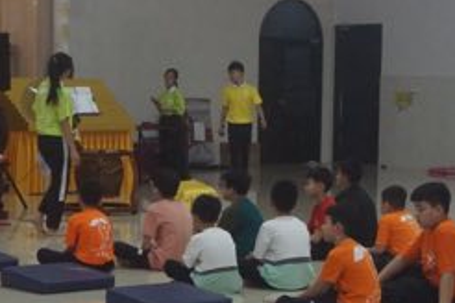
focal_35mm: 117
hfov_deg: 17.5
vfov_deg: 11.7
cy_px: 249
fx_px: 1479
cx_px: 233
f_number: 14
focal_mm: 40
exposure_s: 1/125
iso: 5000
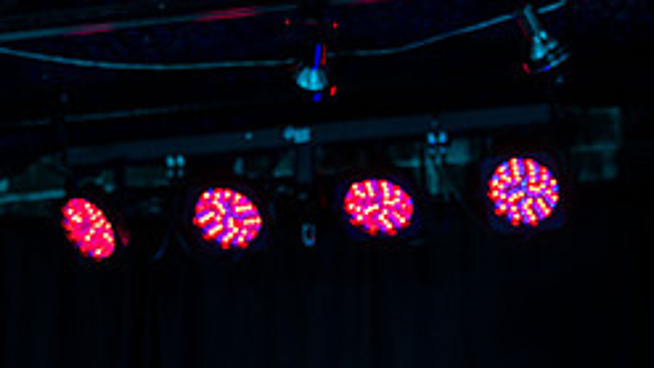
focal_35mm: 123
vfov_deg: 9.7
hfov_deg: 17.4
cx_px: 471
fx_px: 2133
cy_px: 446
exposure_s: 1/250
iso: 320
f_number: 2.2
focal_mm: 50
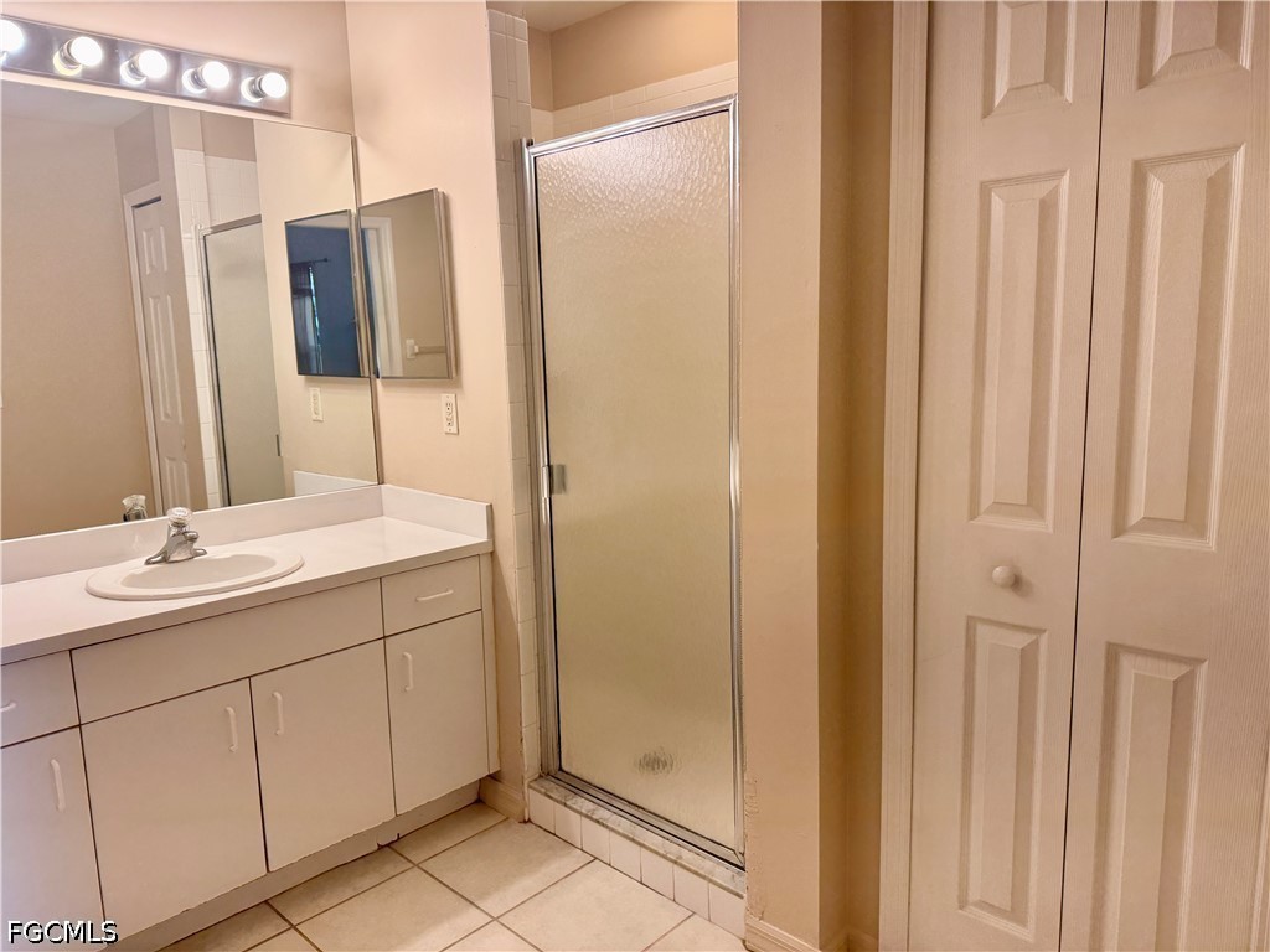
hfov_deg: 71.6
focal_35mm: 24
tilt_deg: -10.0
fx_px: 881
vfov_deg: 56.8
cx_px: 635
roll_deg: +1.0
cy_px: 476
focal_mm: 6.76
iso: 64
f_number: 1.78
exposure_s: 1/120
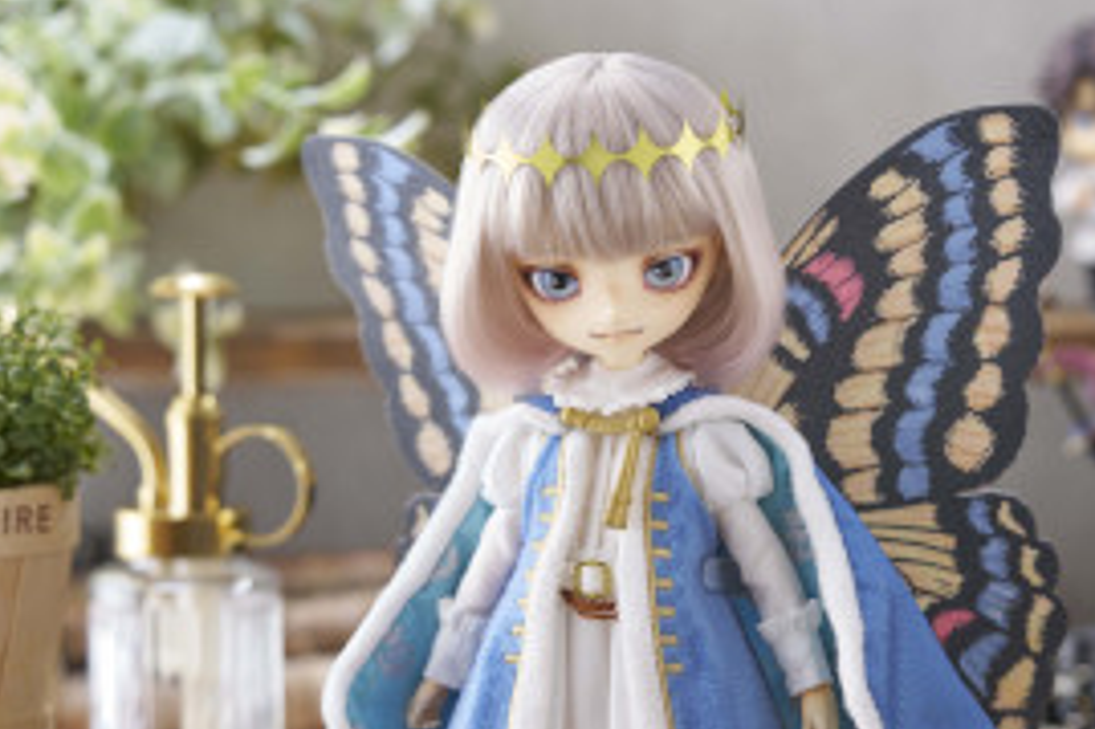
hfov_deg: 13.2
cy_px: 576
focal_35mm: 155
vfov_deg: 8.8
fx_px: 4712
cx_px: 708
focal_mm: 90
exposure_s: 1/50
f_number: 4
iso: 80
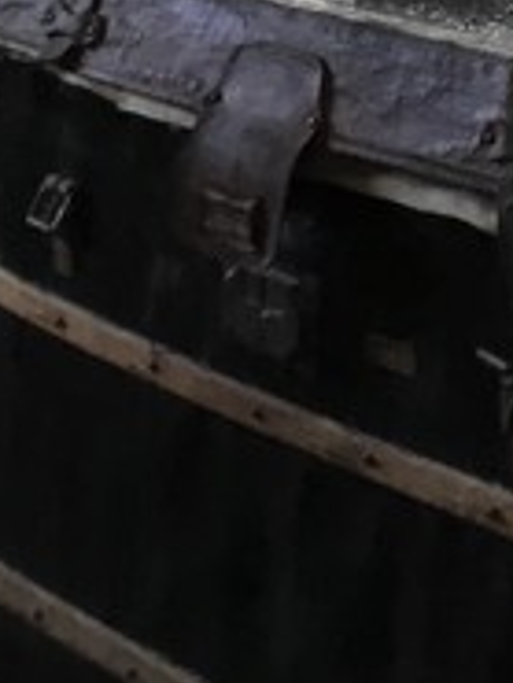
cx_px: 786
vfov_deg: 13.2
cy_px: -576
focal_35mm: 134
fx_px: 2645
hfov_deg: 10.7
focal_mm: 3.3
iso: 64
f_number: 2.4
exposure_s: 1/33
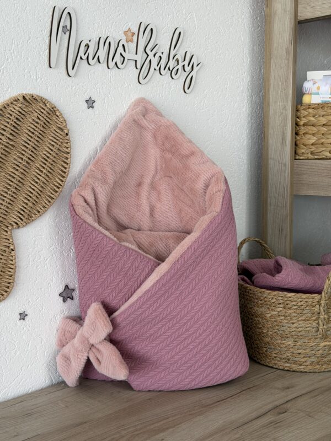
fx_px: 612
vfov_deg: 39.7
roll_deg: +0.5
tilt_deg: -7.3
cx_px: 166
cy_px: 220
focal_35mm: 48
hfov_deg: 30.3
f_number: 1.78
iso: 50
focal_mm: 6.76
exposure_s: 1/227
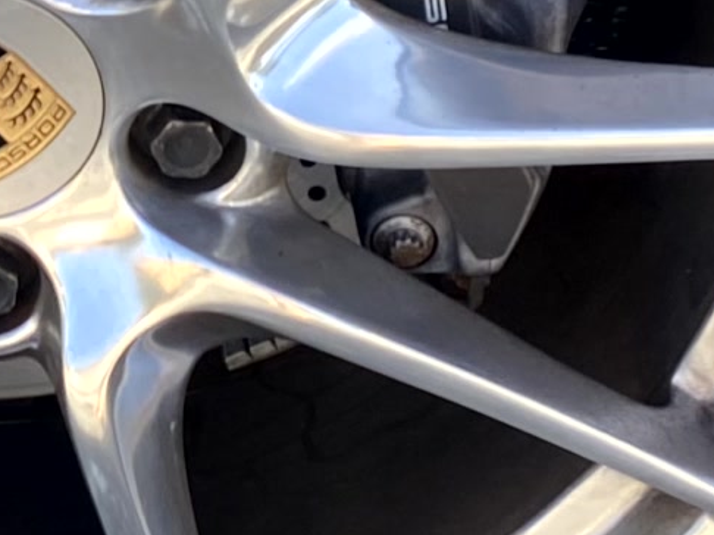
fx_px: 3257
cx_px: -129
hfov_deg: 12.2
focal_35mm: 158
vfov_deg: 9.1
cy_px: -326
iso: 32
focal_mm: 4.25
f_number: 1.8
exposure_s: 1/179
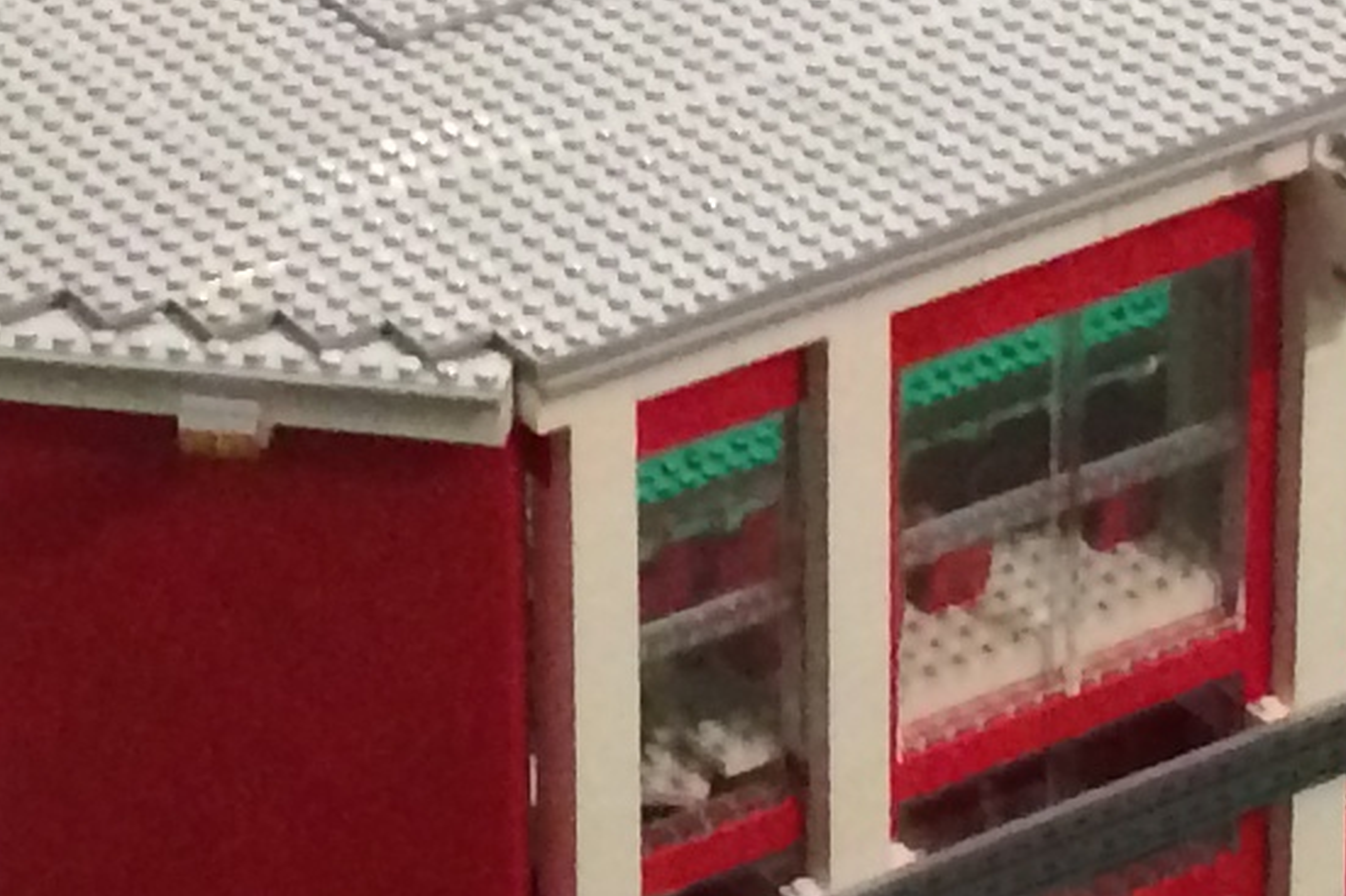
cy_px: -801
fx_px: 6914
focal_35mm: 185
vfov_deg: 7.2
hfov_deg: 11.1
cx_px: 391
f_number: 2.2
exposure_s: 1/24
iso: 320
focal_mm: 4.12
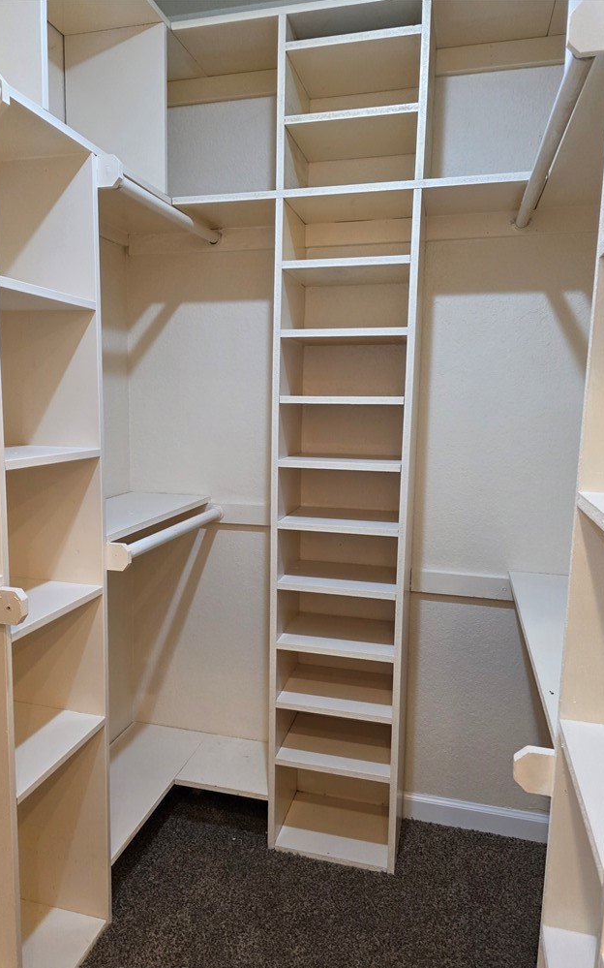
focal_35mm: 25
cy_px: 494
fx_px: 659
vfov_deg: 72.5
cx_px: 266
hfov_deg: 49.2
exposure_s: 1/120
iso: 500
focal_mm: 6.3
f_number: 1.7
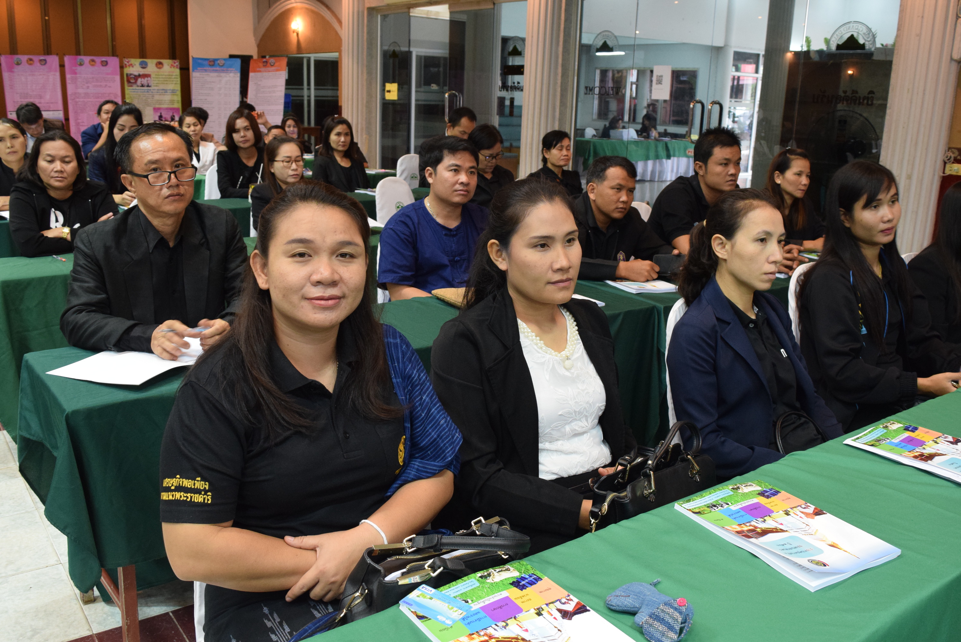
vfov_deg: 40.0
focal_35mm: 33
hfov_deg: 57.2
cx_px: 480
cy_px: 321
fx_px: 882
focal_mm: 22
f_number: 5.6
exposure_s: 1/13
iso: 1600
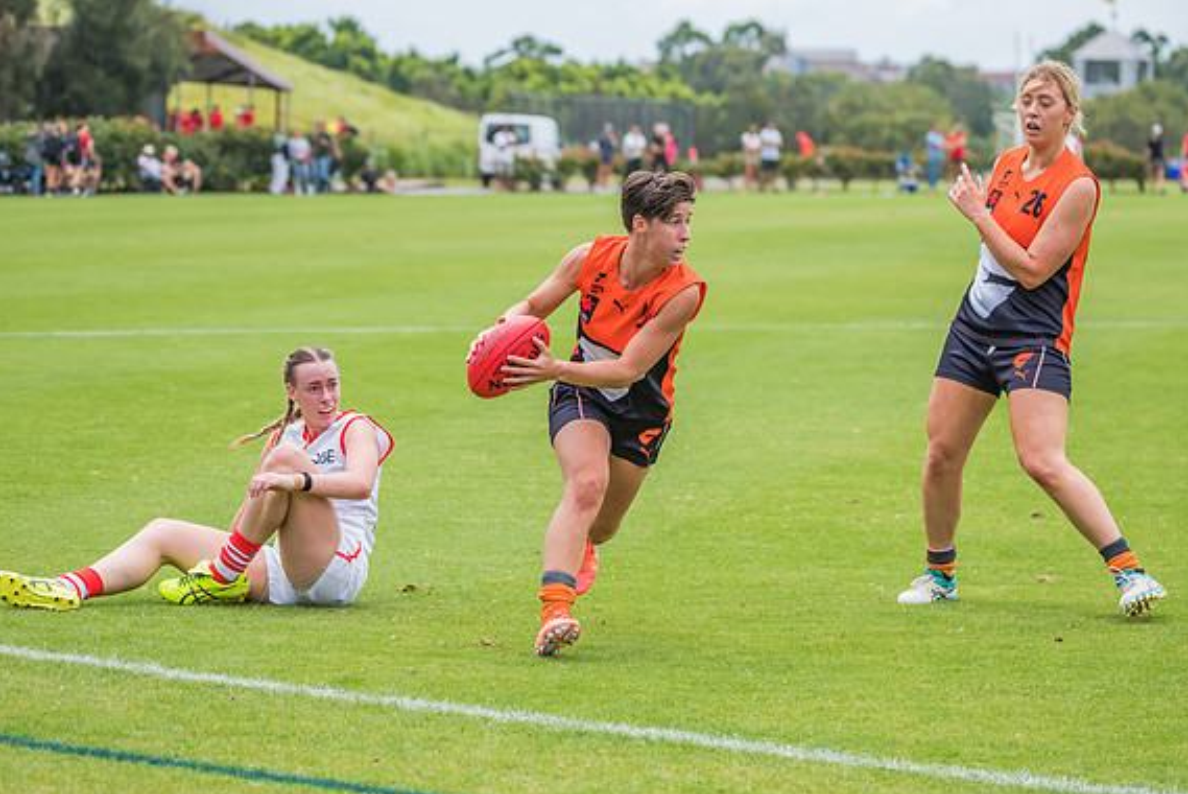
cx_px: 636
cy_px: 405
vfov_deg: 8.1
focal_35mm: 169
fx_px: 5580
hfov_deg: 12.2
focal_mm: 150
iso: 800
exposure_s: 1/1600
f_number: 7.1
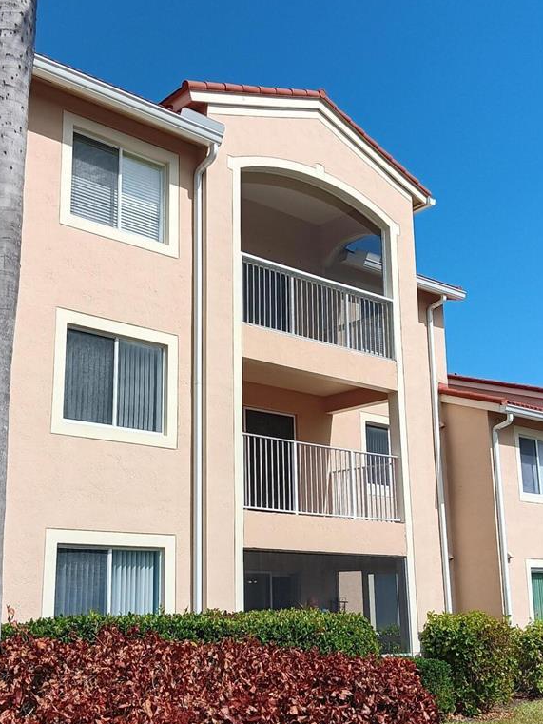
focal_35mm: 41
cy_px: 395
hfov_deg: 35.0
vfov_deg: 45.7
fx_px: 857
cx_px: 221
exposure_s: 1/1031
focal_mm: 3.98
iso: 20
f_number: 1.8
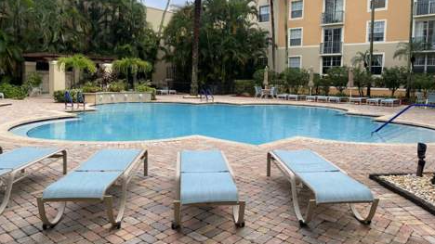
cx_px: 221
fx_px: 334
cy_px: 105
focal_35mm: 29
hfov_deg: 66.1
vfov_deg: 40.1
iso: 32
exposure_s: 1/706
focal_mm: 4.25
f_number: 1.8
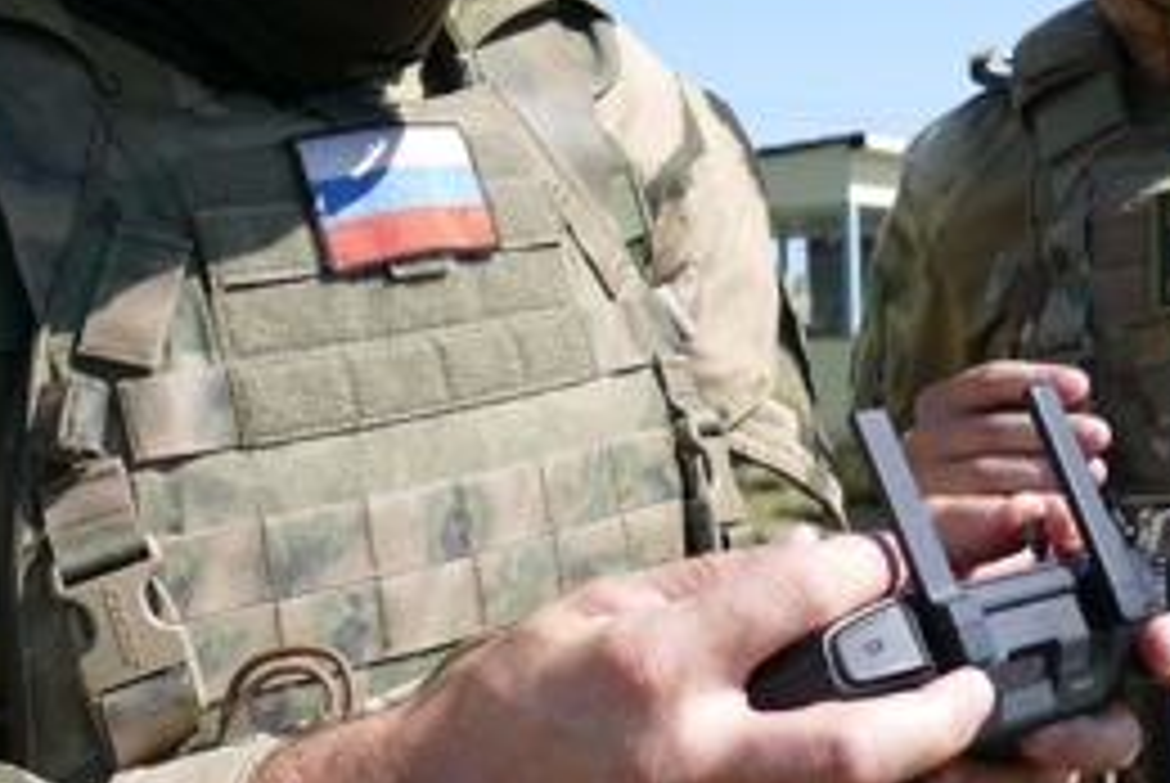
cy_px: 45
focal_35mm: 72
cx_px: 837
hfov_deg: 27.8
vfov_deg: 18.6
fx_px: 2343
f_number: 3.2
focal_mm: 9.12
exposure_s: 1/1600
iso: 125
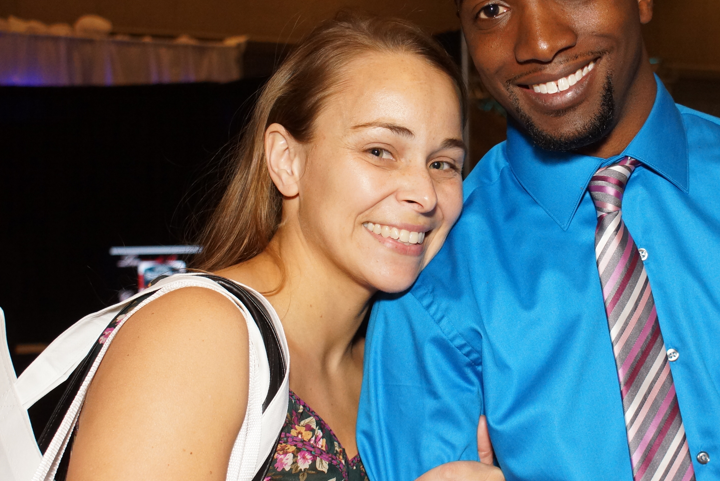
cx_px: 490
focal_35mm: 78
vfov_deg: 17.6
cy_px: 203
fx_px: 1556
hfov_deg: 25.9
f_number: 5.6
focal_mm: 35
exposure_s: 1/80
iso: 800
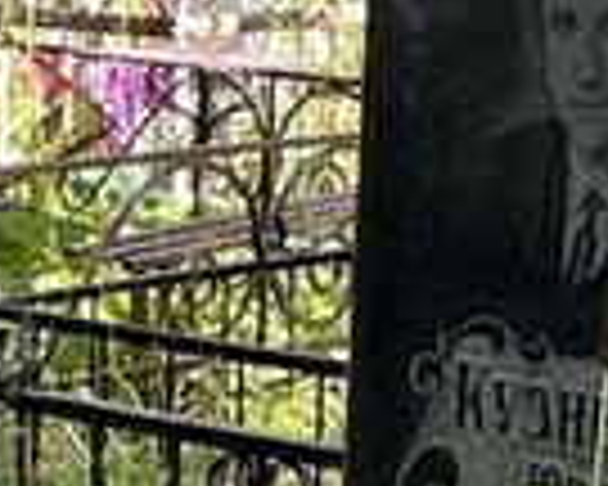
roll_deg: -0.6
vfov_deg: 7.7
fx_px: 3473
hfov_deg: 9.9
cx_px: 0
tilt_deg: -15.8
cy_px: 968
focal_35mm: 193
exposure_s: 1/121
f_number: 1.6
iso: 40
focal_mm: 4.2
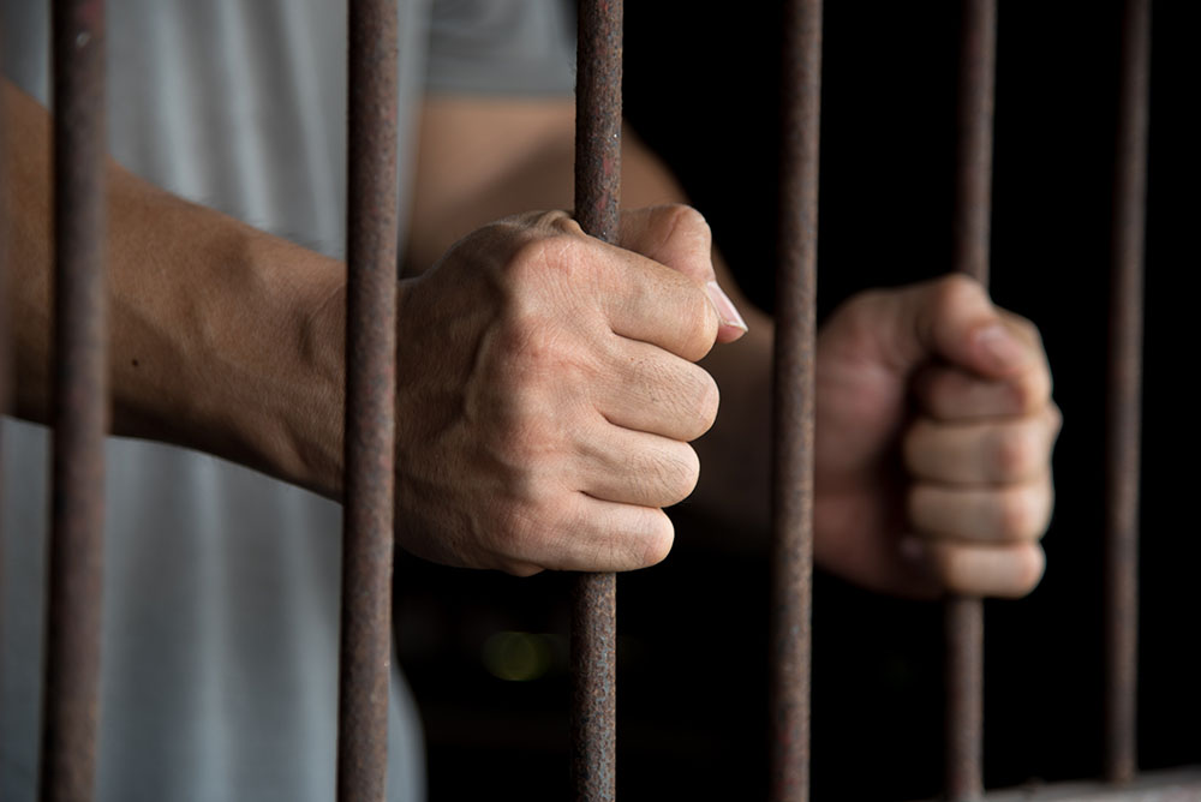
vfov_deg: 11.4
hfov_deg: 17.1
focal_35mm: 120
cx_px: 600
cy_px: 401
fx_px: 4005
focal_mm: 120
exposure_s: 1/100
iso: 100
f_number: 4
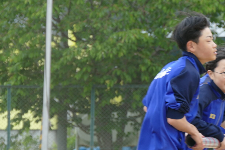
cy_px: 73
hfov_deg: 6.1
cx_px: 143
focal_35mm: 337
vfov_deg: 4.1
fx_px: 2106
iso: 160
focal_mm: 84.07
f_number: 4
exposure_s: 1/500
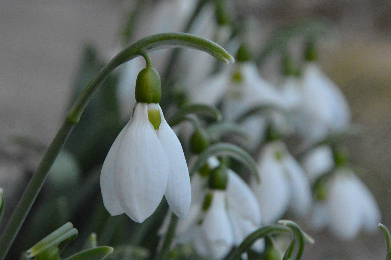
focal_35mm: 202
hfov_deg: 10.2
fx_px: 2192
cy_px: 169
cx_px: 205
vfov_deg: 6.8
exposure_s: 1/400
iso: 6400
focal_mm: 98
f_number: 13
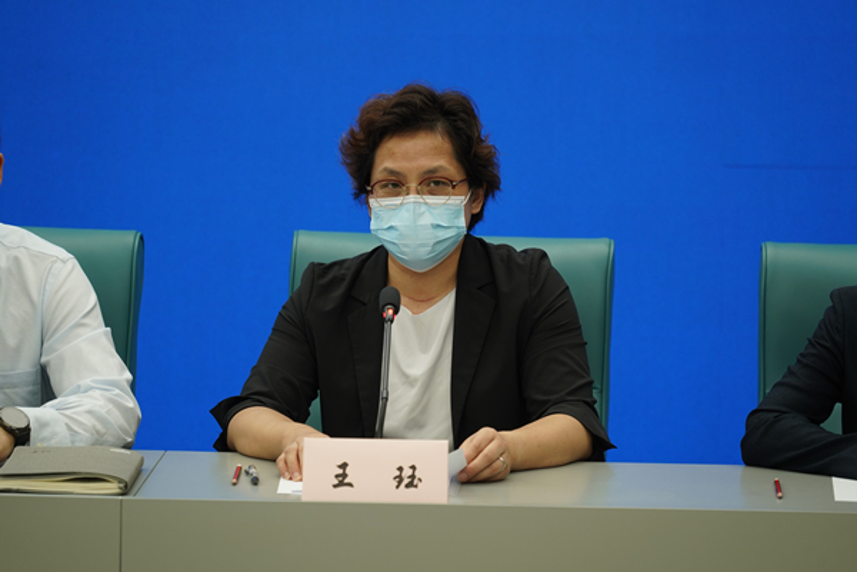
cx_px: 428
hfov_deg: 10.8
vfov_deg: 7.2
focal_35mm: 190
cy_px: 286
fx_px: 4523
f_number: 5.6
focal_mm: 190
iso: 800
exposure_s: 1/125
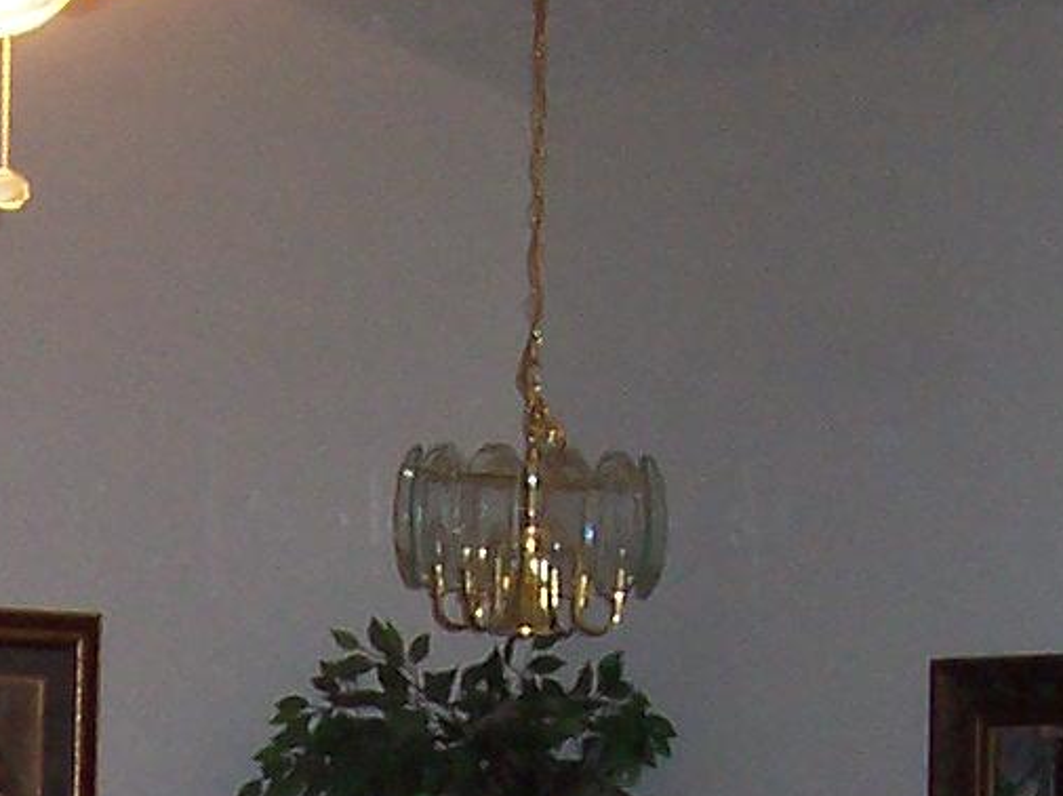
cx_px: -74
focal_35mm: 149
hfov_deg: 13.0
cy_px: 1379
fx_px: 4572
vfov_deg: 9.5
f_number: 2.8
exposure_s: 1/60
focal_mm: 5.6
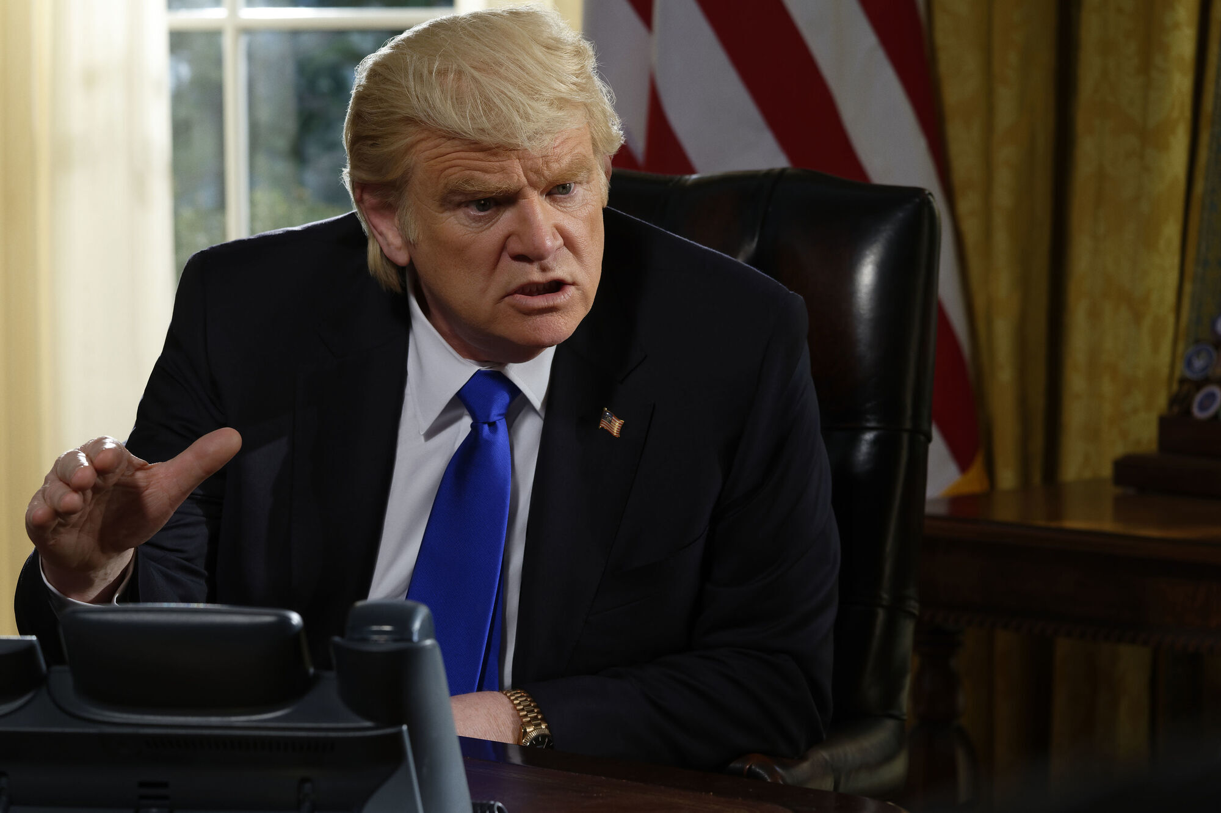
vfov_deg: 8.3
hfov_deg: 12.5
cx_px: 610
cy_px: 406
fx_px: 5593
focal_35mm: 165
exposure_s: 1/100
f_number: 8
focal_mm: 165
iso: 800
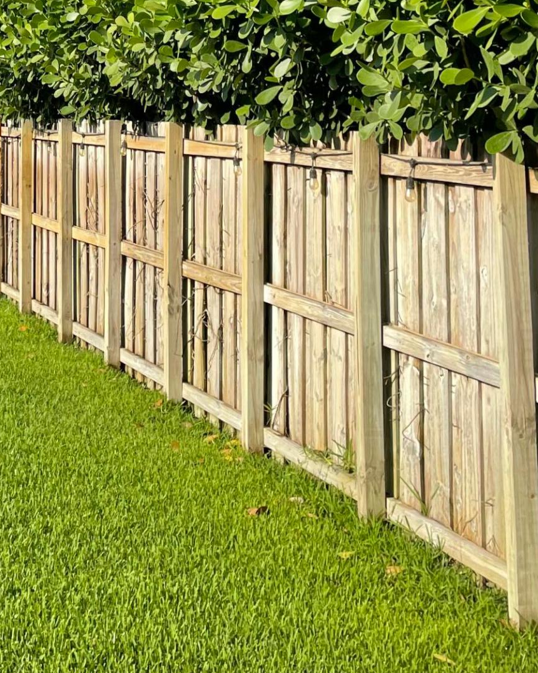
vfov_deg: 27.1
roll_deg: +1.1
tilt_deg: +0.9
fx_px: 1353
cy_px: 93
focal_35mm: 68
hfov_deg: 20.6
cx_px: -153
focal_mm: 4.2
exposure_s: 1/2398
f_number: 1.6
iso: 32
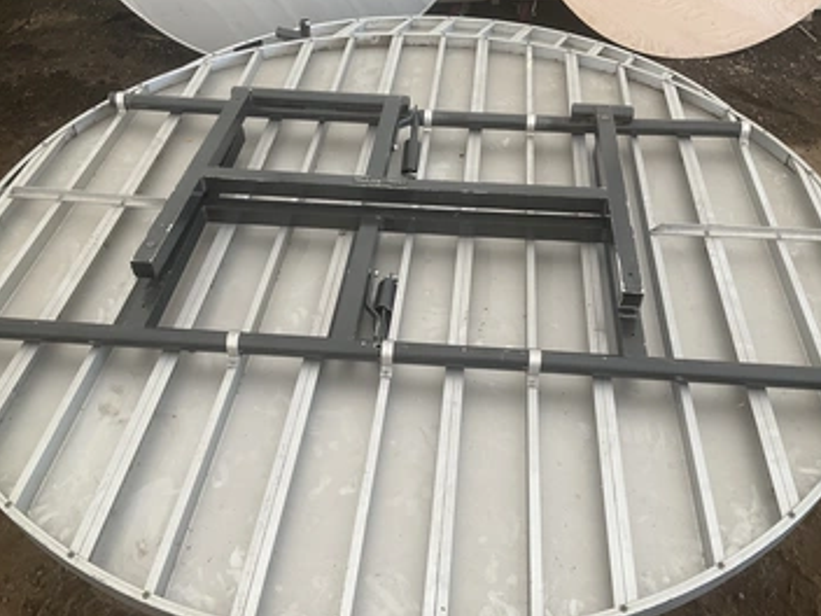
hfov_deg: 55.3
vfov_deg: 42.9
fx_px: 783
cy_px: 334
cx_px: 422
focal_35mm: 33
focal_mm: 3
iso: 25
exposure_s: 1/122
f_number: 1.8
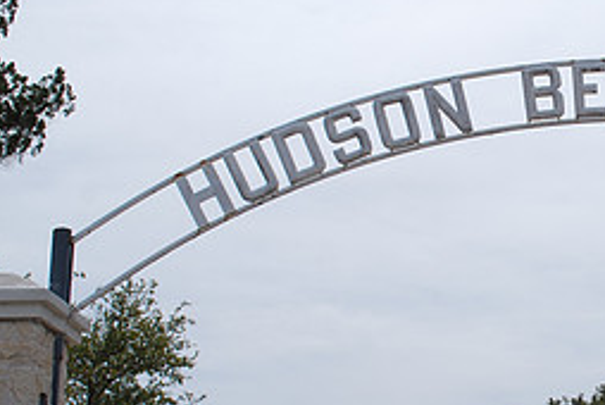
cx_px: 643
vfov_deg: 15.4
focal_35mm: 89
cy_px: 276
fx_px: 1497
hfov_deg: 21.8
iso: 100
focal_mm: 26
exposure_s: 1/320
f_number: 10
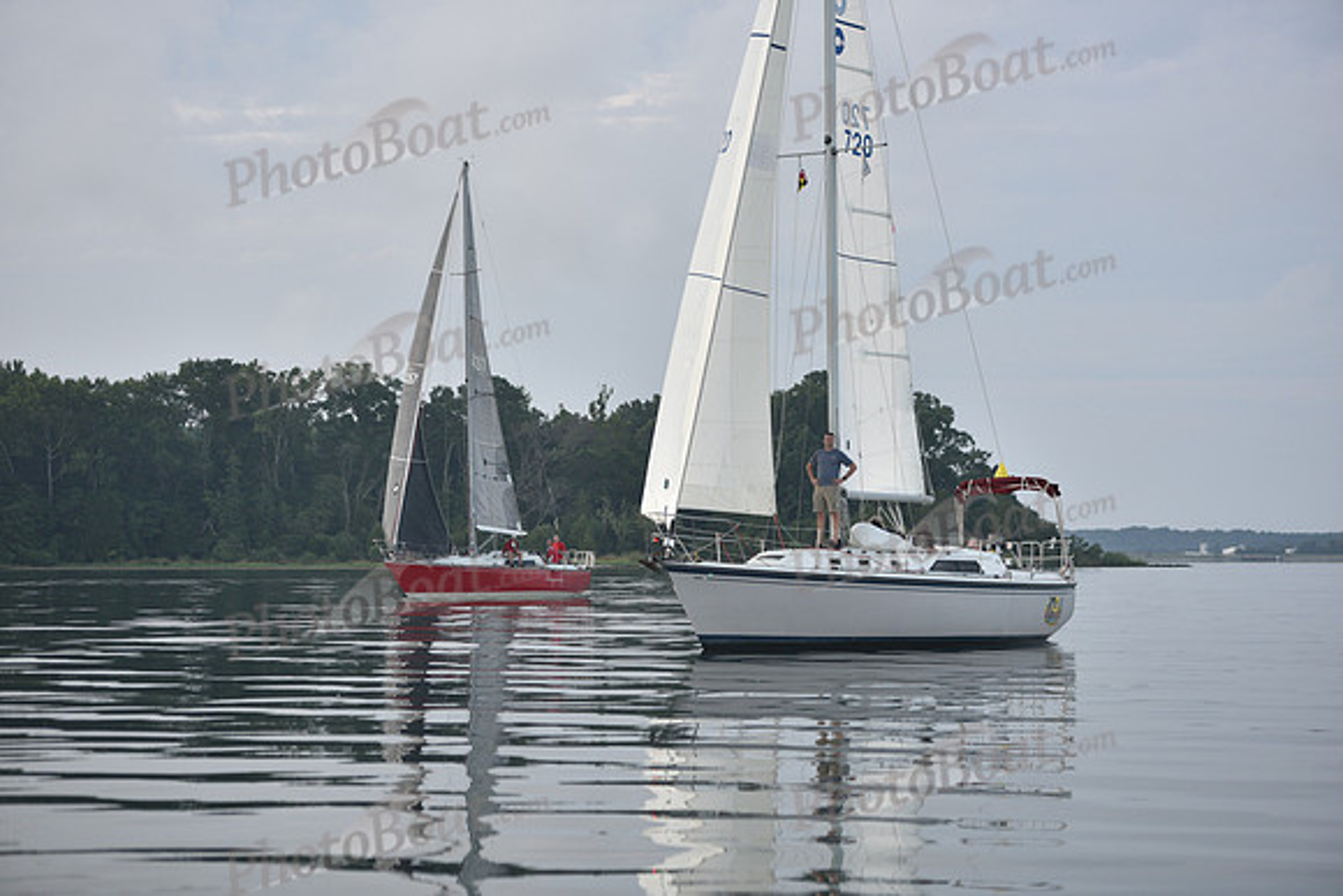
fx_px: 3433
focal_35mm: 92
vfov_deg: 14.9
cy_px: 448
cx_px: 672
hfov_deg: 22.1
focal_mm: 92
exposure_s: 1/500
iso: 320
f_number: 3.2
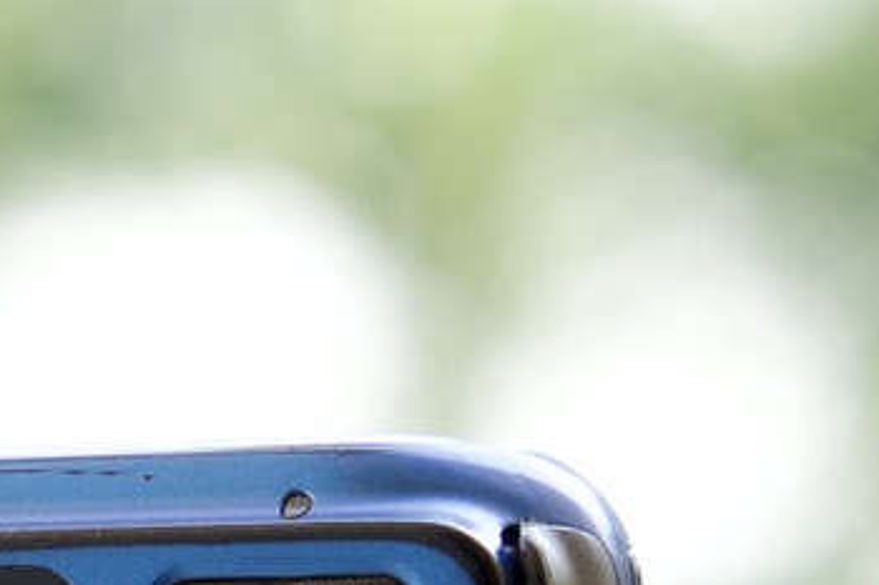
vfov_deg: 4.2
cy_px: 884
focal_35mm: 326
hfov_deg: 6.3
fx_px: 7956
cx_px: -171
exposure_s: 1/160
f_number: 5.6
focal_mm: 70
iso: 250
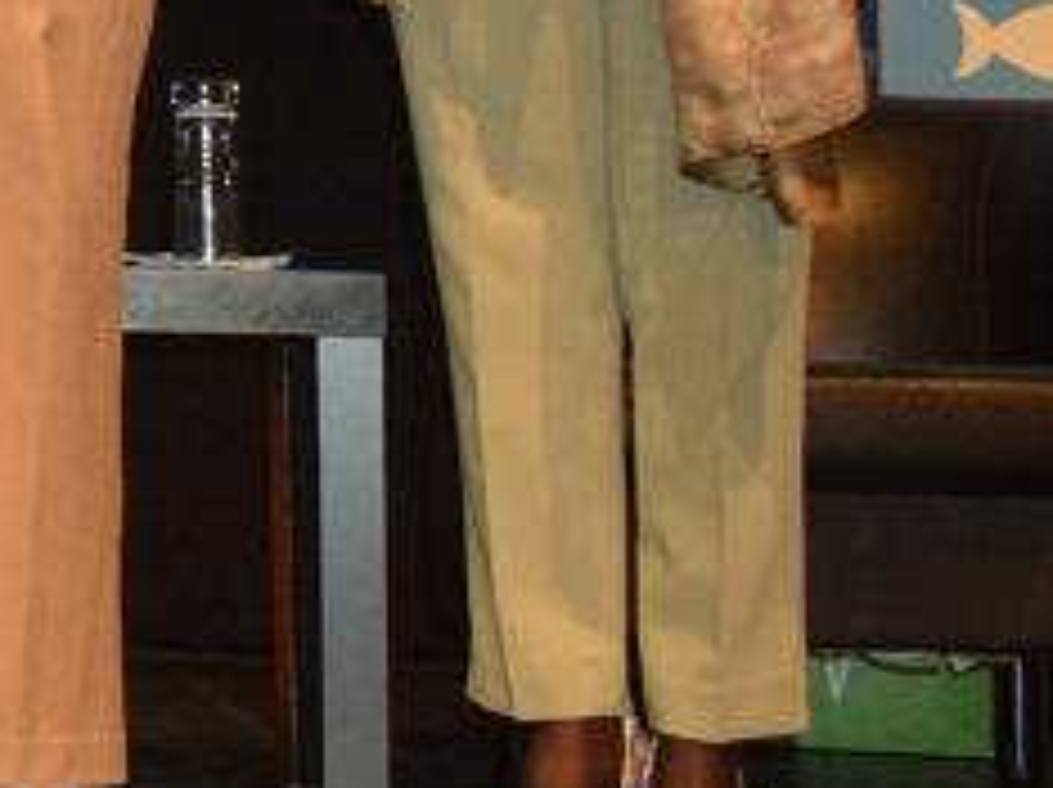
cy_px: -446
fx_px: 5180
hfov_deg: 10.1
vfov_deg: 8.5
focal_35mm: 170
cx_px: -1454
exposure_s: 1/60
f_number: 3.8
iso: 1600
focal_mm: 23
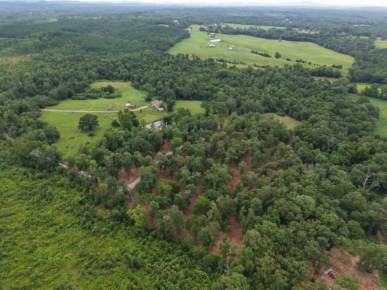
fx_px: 268
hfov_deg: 71.6
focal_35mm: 24
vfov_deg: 56.8
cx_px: 194
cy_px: 145
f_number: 1.8
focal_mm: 8.67
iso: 220
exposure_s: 1/1250
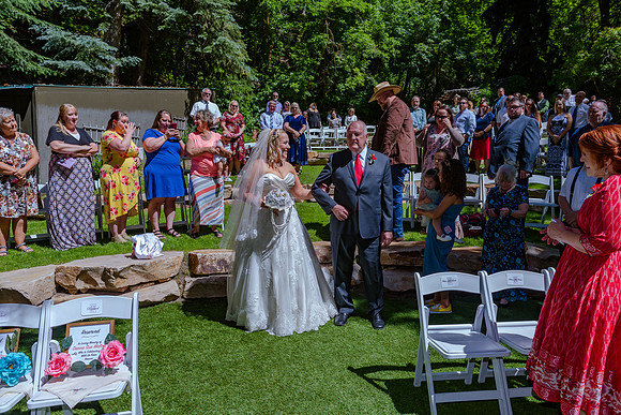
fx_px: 418
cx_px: 310
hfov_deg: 73.2
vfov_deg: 52.7
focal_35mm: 24
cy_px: 208
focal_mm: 24
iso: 160
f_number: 6.3
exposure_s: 1/500
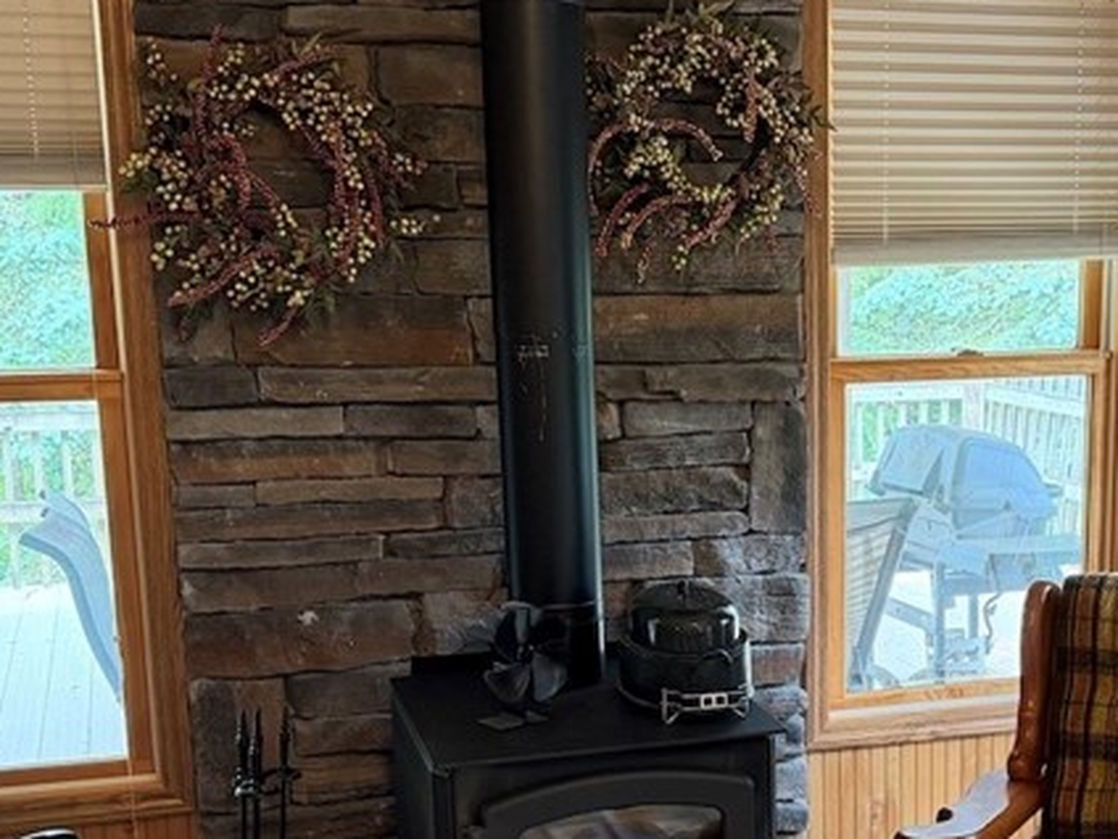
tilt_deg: -11.1
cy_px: 636
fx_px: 1873
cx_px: 825
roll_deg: +0.2
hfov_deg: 32.7
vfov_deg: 24.9
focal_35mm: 58
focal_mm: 6.76
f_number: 1.78
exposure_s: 1/60
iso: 320
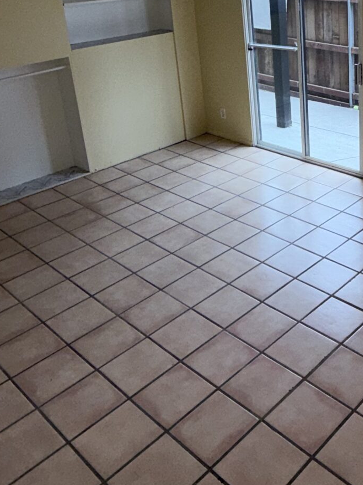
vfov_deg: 46.1
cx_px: 322
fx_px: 545
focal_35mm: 39
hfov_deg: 34.8
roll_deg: +2.3
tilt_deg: -18.3
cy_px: 119
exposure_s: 1/60
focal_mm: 2.22
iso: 32
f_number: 2.2
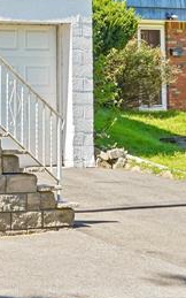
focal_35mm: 141
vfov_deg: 14.4
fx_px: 1143
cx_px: -336
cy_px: -39
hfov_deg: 8.2
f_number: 9
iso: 100
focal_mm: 35
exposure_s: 1/60
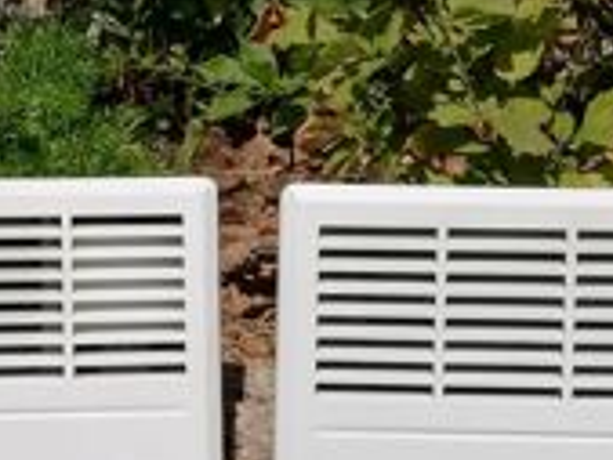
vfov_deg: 13.7
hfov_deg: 18.1
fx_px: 1914
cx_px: 192
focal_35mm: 108
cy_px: 351
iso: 50
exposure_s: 1/2519
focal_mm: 3.81
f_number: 2.2
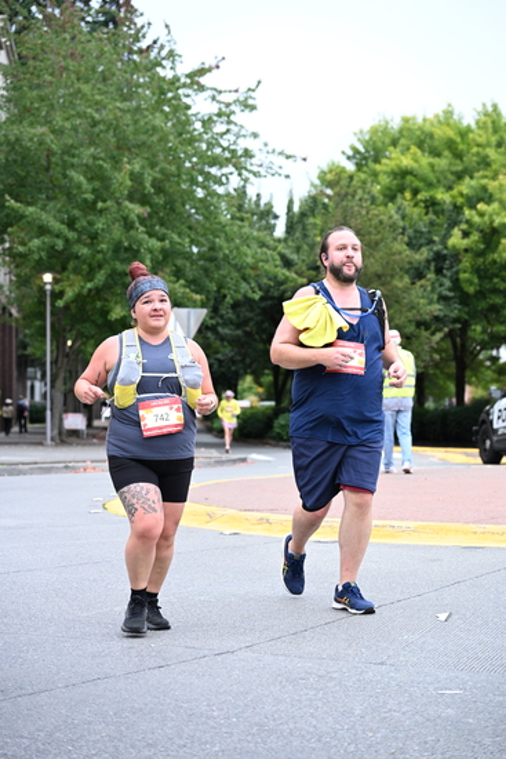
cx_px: 253
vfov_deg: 26.3
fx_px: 1622
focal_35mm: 77
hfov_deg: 17.7
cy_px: 380
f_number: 4
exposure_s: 1/500
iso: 1600
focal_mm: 77
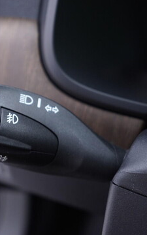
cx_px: 16
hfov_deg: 22.6
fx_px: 359
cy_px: 116
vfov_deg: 36.3
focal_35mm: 56
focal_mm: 24
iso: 250
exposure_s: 1/40
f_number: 2.8
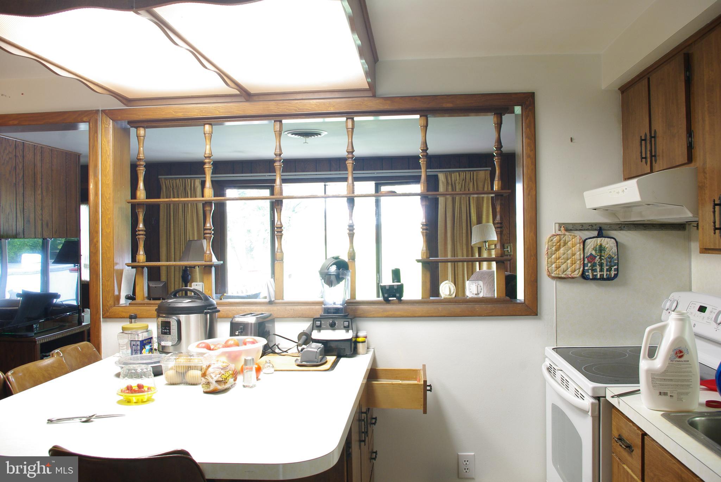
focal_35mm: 30
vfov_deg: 43.7
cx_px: 360
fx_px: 601
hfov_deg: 61.9
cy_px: 241
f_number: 6.7
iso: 200
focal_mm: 20
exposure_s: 1
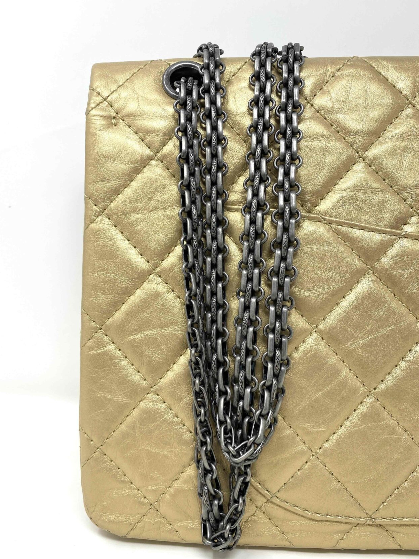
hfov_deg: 51.4
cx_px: 202
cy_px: 286
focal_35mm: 27
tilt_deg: -10.2
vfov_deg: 65.3
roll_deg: +0.3
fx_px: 436
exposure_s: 1/222
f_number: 1.8
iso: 32
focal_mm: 4.25
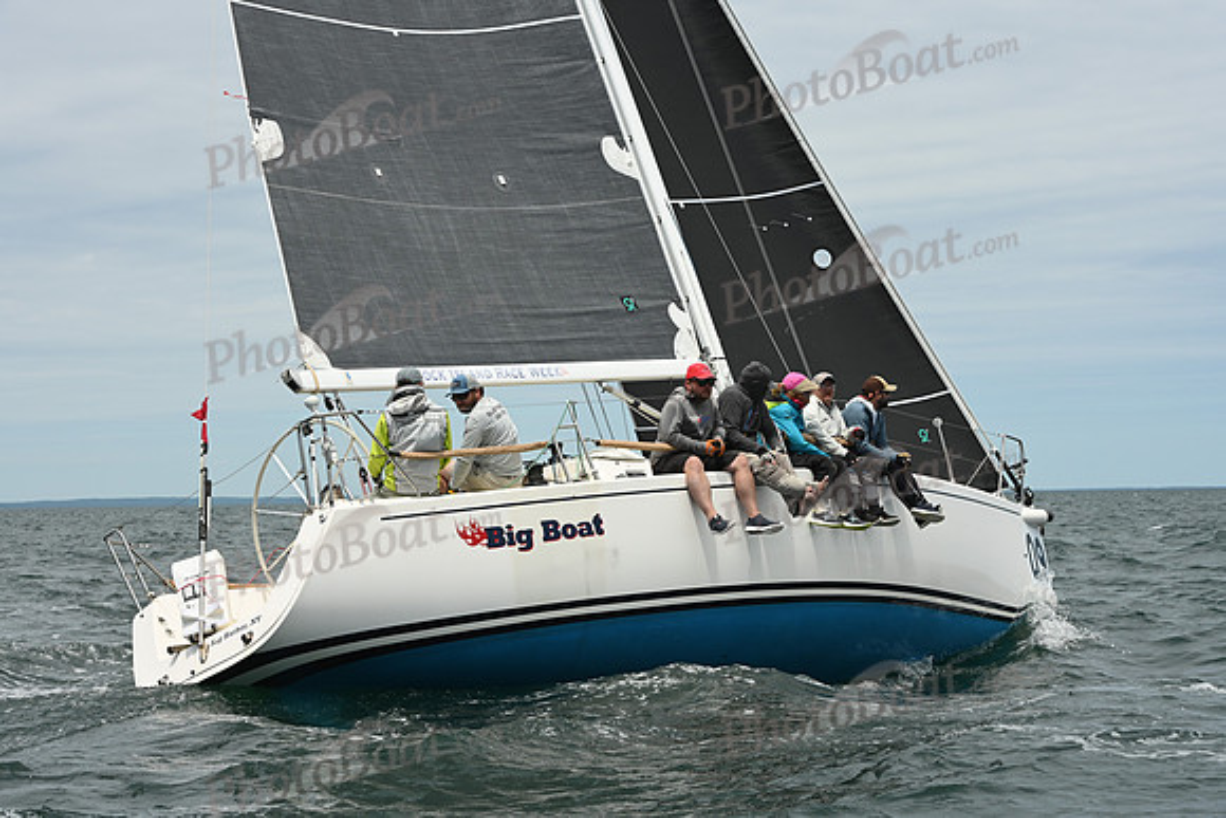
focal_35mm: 82
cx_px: 613
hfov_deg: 24.8
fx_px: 2793
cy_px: 409
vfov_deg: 16.7
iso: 320
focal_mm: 82
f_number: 10
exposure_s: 1/1000
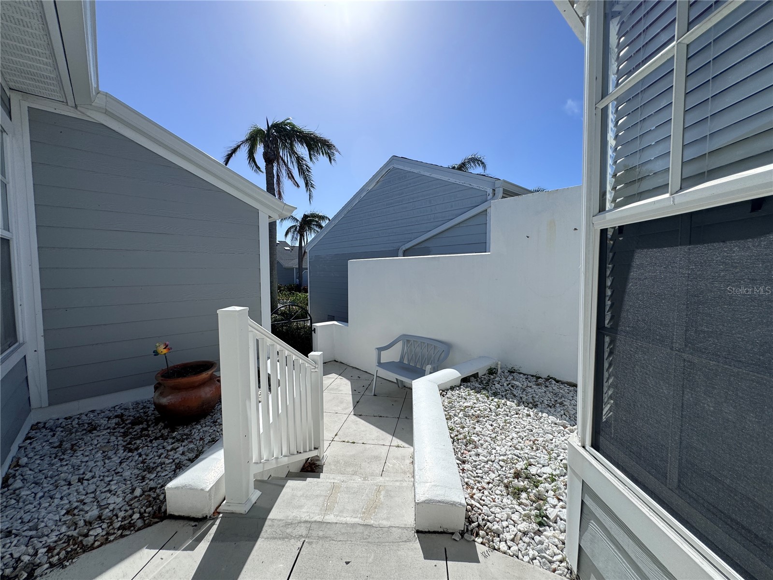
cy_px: 290
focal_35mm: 14
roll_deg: +0.6
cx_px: 386
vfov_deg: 85.7
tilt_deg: -3.0
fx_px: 313
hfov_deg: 102.1
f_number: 2.2
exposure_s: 1/2874
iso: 50
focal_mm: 2.22
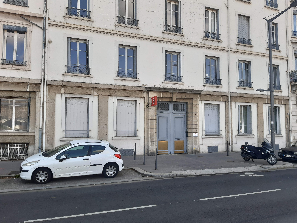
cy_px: 112
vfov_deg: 53.1
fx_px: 223
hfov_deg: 67.3
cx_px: 148
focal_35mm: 26
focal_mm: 3.92
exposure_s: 1/593
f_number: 1.7
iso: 40
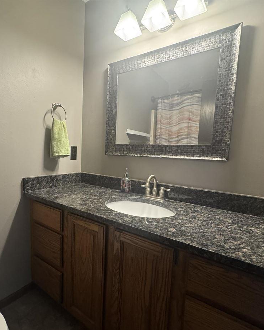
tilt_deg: -6.4
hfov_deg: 70.2
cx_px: 108
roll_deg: -1.5
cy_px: 171
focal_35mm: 19
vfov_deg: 83.3
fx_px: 186
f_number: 2.2
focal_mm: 2.22
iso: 320
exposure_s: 1/60
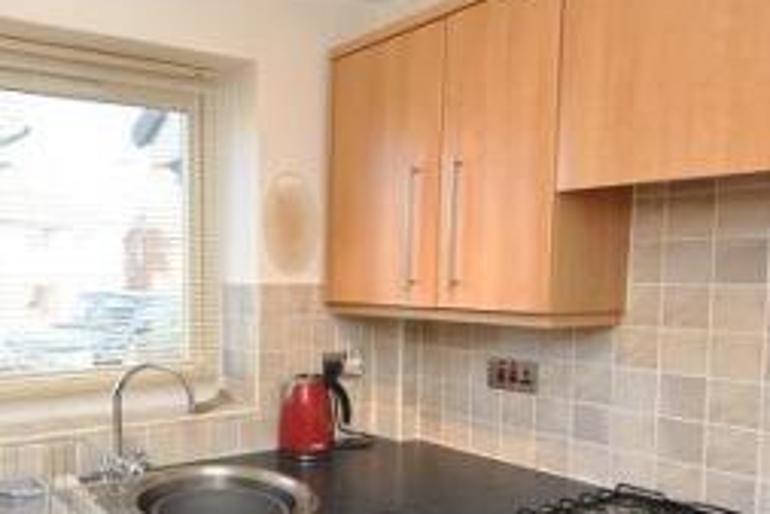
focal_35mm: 31
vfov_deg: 42.2
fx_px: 663
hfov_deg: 56.4
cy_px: 309
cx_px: 166
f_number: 4.5
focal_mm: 8
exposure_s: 1/60
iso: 200
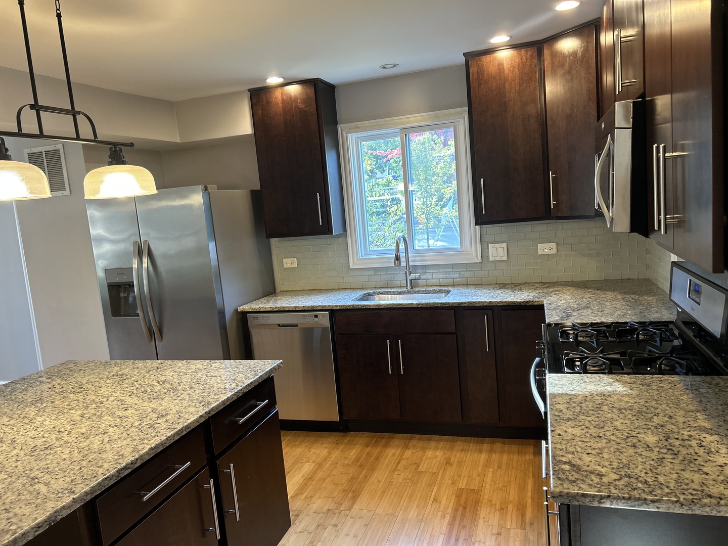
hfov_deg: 67.3
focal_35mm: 26
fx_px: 547
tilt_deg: -6.7
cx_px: 364
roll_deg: +5.4
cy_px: 273
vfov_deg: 53.1
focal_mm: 5.7
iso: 125
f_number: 1.5
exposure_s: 1/60
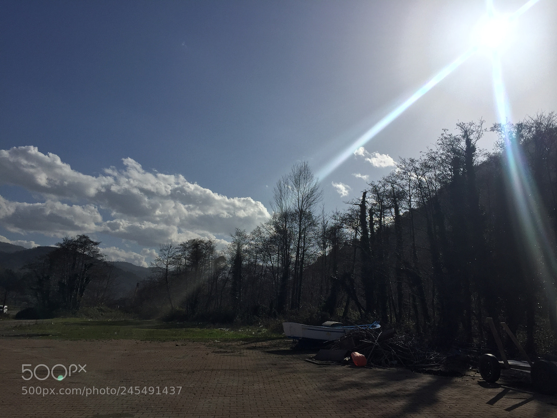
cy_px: 209
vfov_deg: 48.2
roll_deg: -1.5
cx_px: 278
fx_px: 467
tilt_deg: +11.9
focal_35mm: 29
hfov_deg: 61.7
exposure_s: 1/9901
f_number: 2.2
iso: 32
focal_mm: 4.15
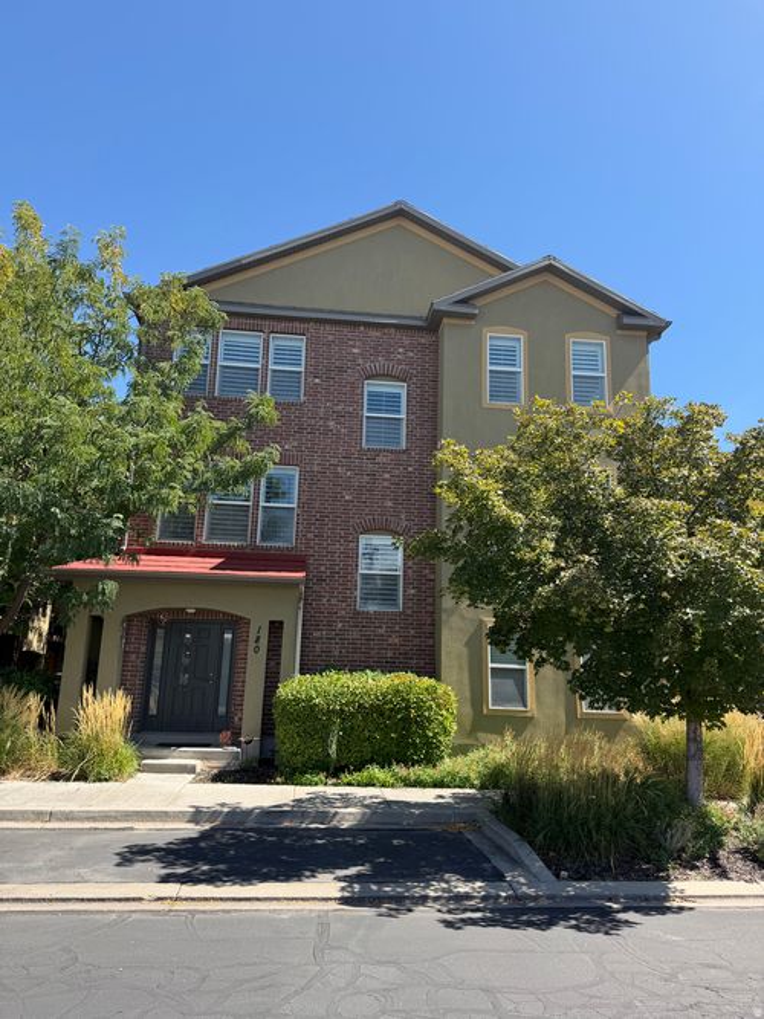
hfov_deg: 56.8
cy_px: 510
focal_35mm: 24
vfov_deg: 71.6
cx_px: 382
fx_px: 706
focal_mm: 6.76
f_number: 1.78
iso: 80
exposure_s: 1/1727
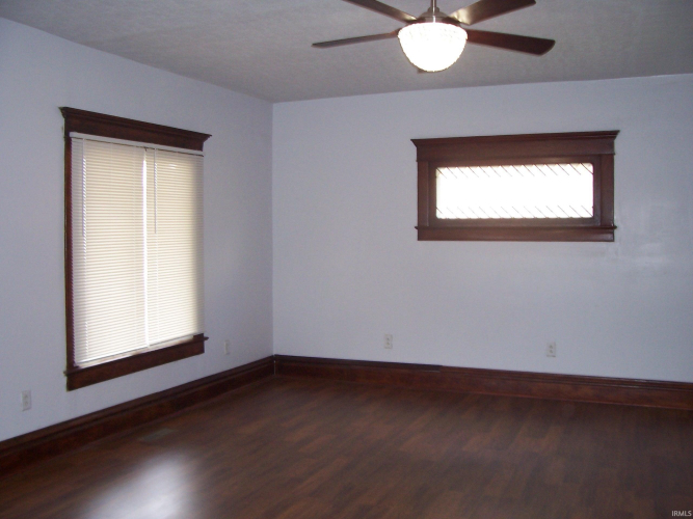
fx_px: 681
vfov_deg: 41.8
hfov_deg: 54.0
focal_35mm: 34
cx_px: 346
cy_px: 260
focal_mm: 5.6
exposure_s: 1/60
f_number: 2.7
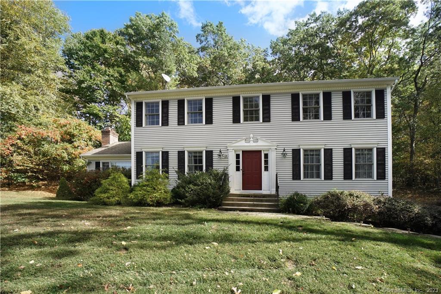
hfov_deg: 100.4
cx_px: 220
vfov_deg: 77.3
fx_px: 184
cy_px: 147
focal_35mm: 15
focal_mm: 10
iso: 160
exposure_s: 1/320
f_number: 5.6
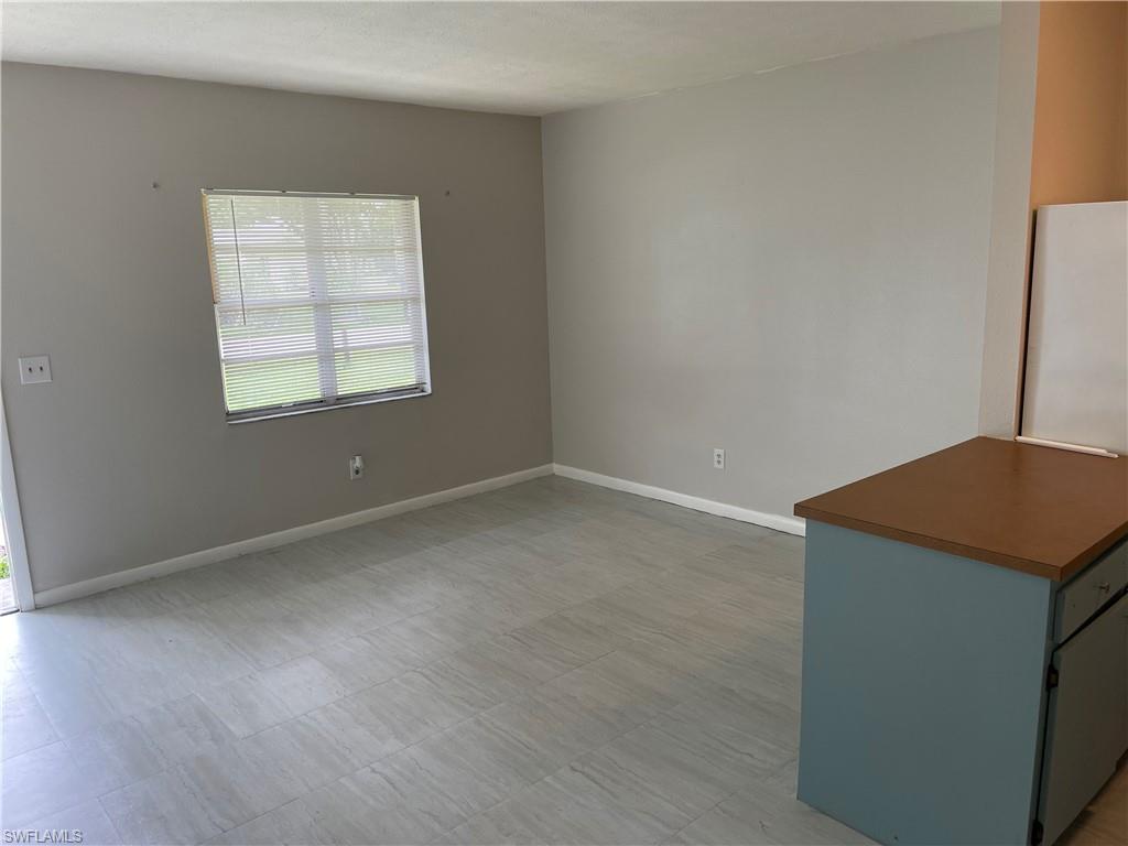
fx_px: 847
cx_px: 564
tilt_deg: -8.9
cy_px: 423
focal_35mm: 26
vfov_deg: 53.1
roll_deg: +2.7
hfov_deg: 67.3
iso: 40
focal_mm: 4.2
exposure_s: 1/120
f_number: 1.6
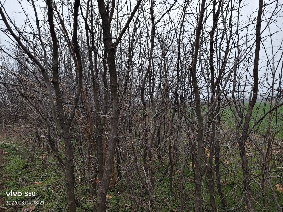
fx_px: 188
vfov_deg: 58.9
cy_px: 106
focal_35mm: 23
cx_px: 142
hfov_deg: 73.9
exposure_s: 1/491
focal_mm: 5.56
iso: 50
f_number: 1.88
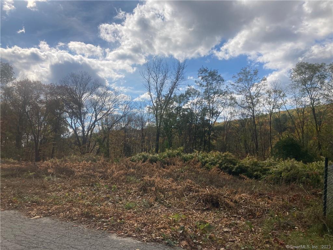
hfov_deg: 63.4
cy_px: 125
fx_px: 269
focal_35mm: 28
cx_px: 166
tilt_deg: +5.3
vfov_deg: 49.7
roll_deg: +1.4
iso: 25
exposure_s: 1/4049
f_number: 1.8
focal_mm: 3.99
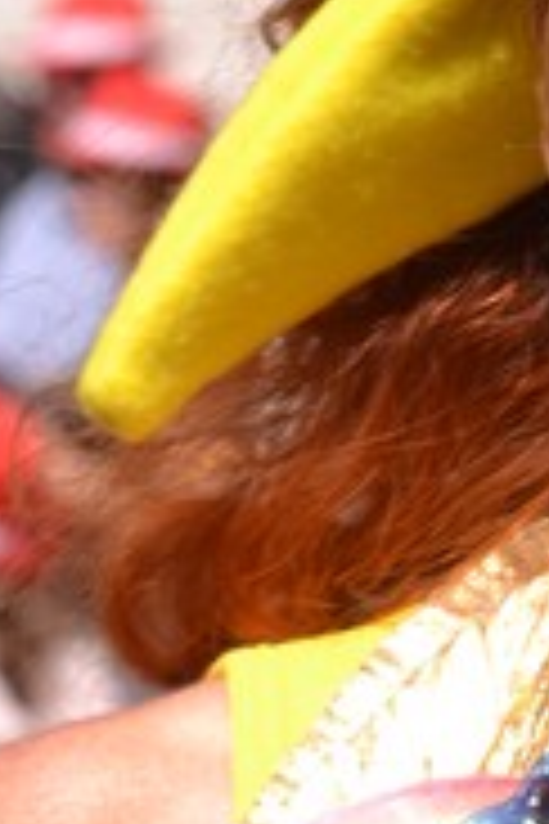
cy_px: 194
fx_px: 8646
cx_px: 1008
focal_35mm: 378
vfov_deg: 5.4
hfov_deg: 3.6
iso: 100
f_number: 8
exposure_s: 1/200
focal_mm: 60
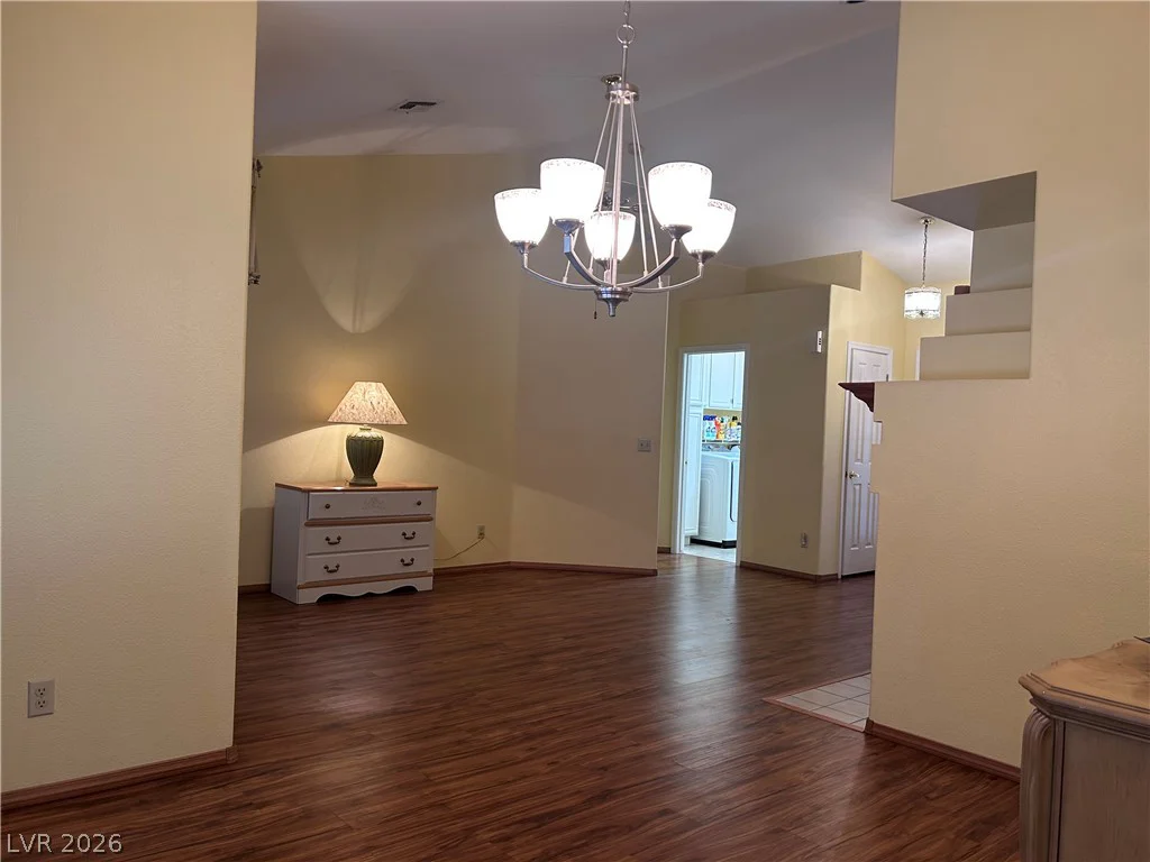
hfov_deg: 67.3
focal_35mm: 26
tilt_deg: -0.8
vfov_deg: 53.1
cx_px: 575
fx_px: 864
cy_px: 431
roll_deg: -1.9
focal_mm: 5.7
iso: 125
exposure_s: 1/60
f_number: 1.5
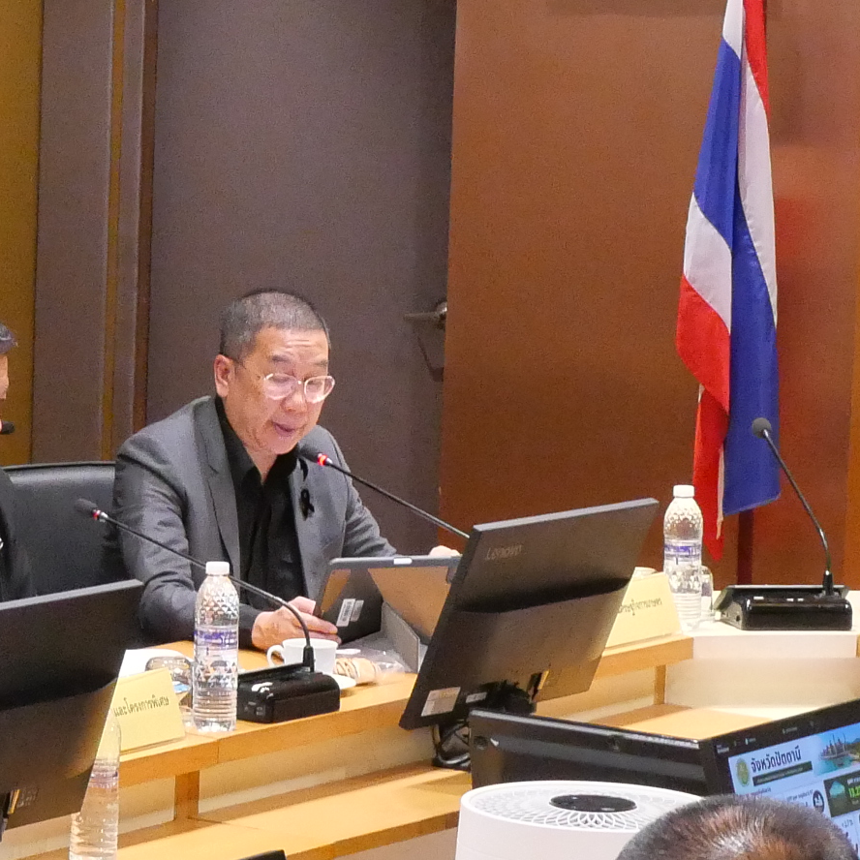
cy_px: 364
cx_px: -64
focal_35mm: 160
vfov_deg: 10.9
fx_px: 4497
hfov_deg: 10.8
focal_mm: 22
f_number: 6.3
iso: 3200
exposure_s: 1/50
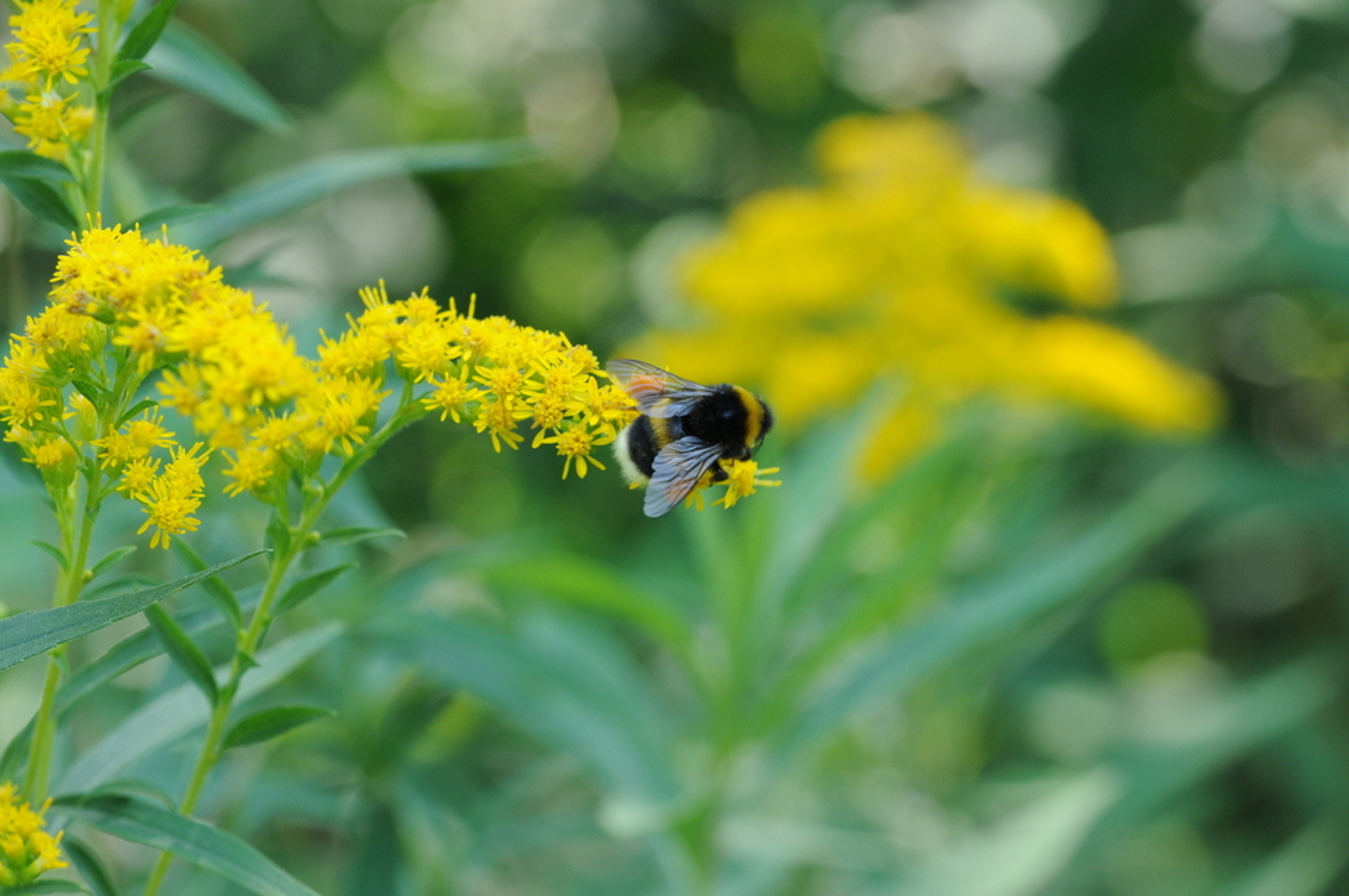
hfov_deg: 13.1
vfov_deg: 8.7
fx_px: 5896
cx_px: 674
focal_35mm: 158
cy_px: 448
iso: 500
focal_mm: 105
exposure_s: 1/100
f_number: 11
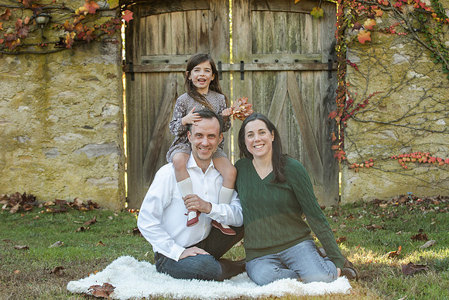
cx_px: 233
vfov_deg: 18.6
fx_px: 916
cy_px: 154
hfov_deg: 27.5
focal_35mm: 73
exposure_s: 1/250
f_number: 5.6
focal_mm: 70
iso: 500
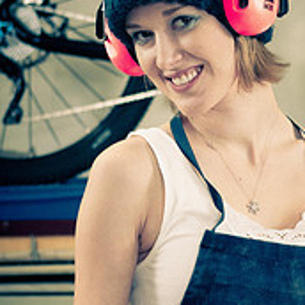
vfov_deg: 7.5
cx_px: 247
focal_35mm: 233
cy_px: 275
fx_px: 2323
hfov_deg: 7.5
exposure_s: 1/60
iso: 320
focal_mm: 70
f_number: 5
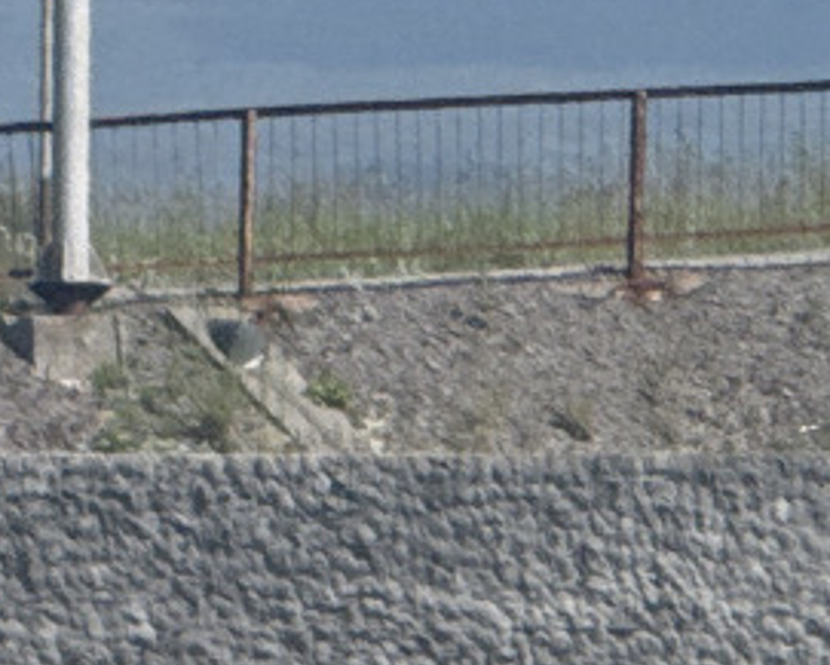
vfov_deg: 1.8
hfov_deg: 2.2
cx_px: 2894
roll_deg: -0.4
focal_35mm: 863
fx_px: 21207
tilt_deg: +3.5
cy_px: 123
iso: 50
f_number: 2.8
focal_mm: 15.66
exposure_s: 1/2212
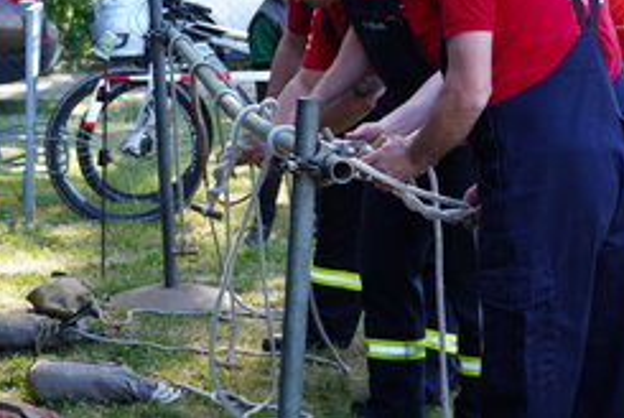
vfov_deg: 10.4
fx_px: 2291
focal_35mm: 132
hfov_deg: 15.5
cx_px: 344
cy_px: 80
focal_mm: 54
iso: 200
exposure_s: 1/100
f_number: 4.5
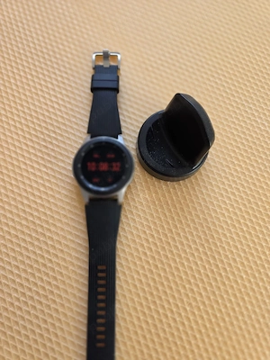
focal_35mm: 23
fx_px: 239
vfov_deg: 73.9
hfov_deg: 58.9
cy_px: 180
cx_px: 135
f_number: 1.7
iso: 100
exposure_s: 1/182
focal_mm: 6.3
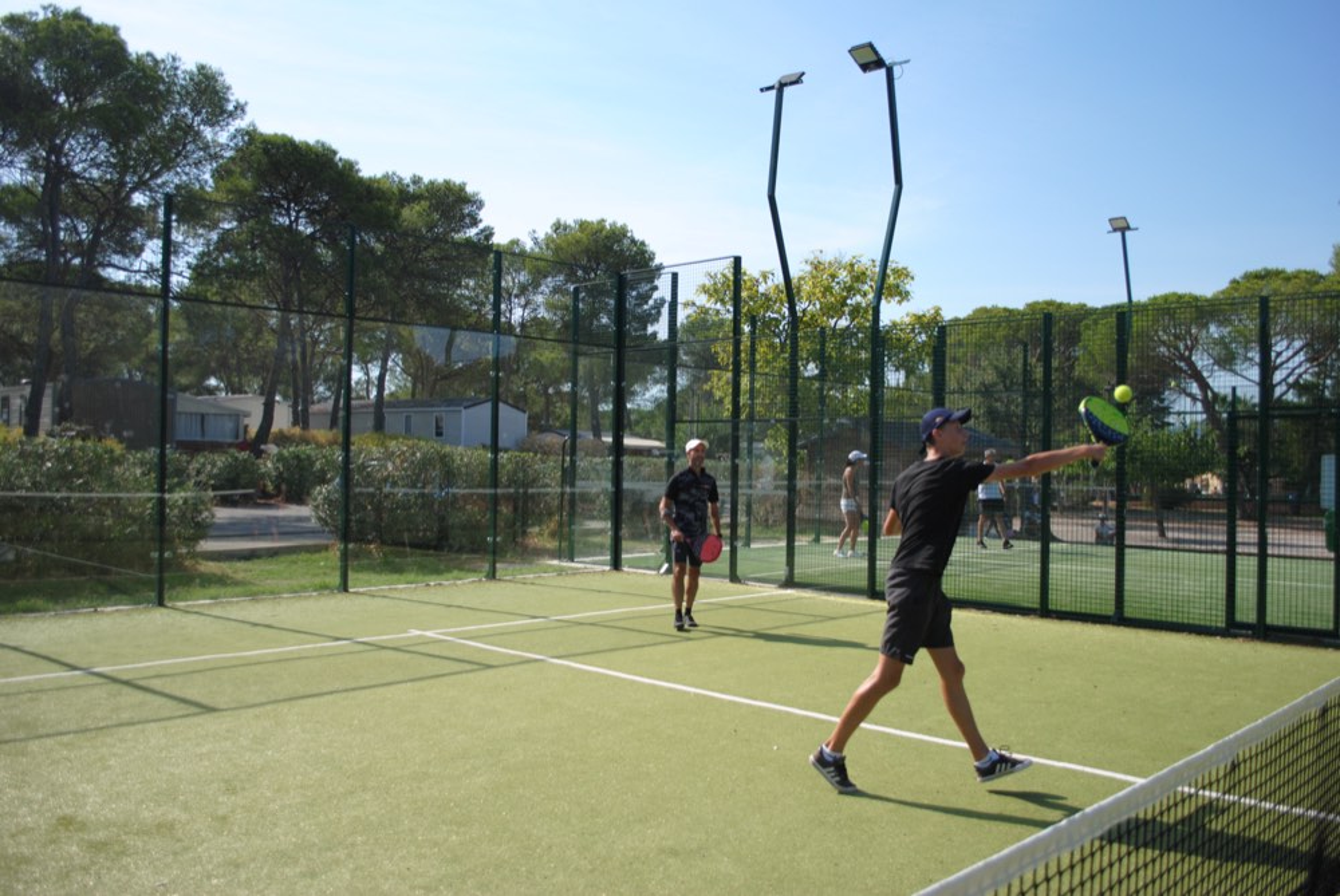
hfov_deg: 67.3
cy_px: 448
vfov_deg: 48.0
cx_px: 670
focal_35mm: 27
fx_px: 1006
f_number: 3.5
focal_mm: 18
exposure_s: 1/1000
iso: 100
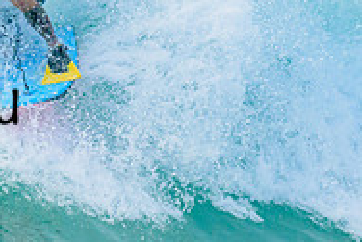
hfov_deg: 0.6
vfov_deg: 0.4
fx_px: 34162
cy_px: 94
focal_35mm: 3392
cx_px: -137
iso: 500
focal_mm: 800
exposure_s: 1/2000
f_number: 6.3
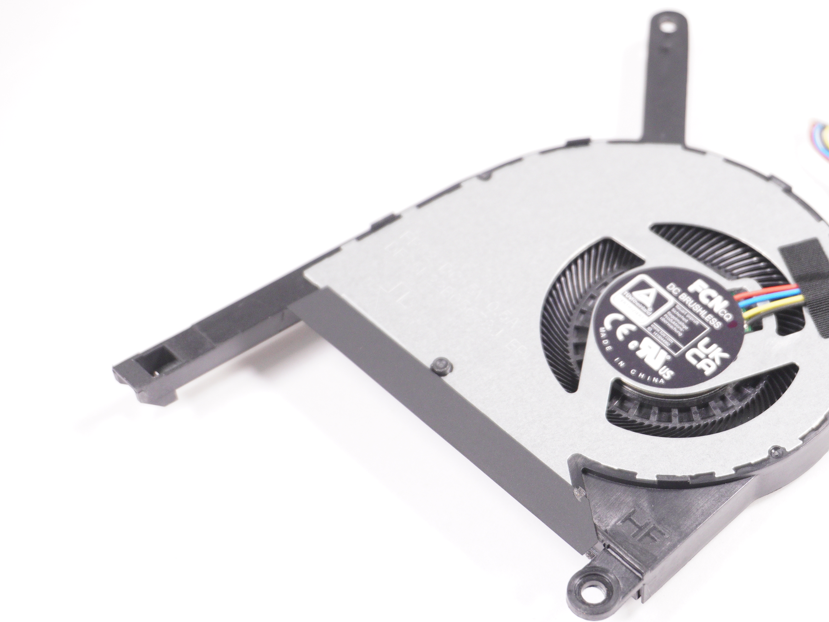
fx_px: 1772
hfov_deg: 26.2
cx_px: 524
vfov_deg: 19.9
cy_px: 296
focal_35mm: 74
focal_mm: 40
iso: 1250
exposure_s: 1/250
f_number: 5.6
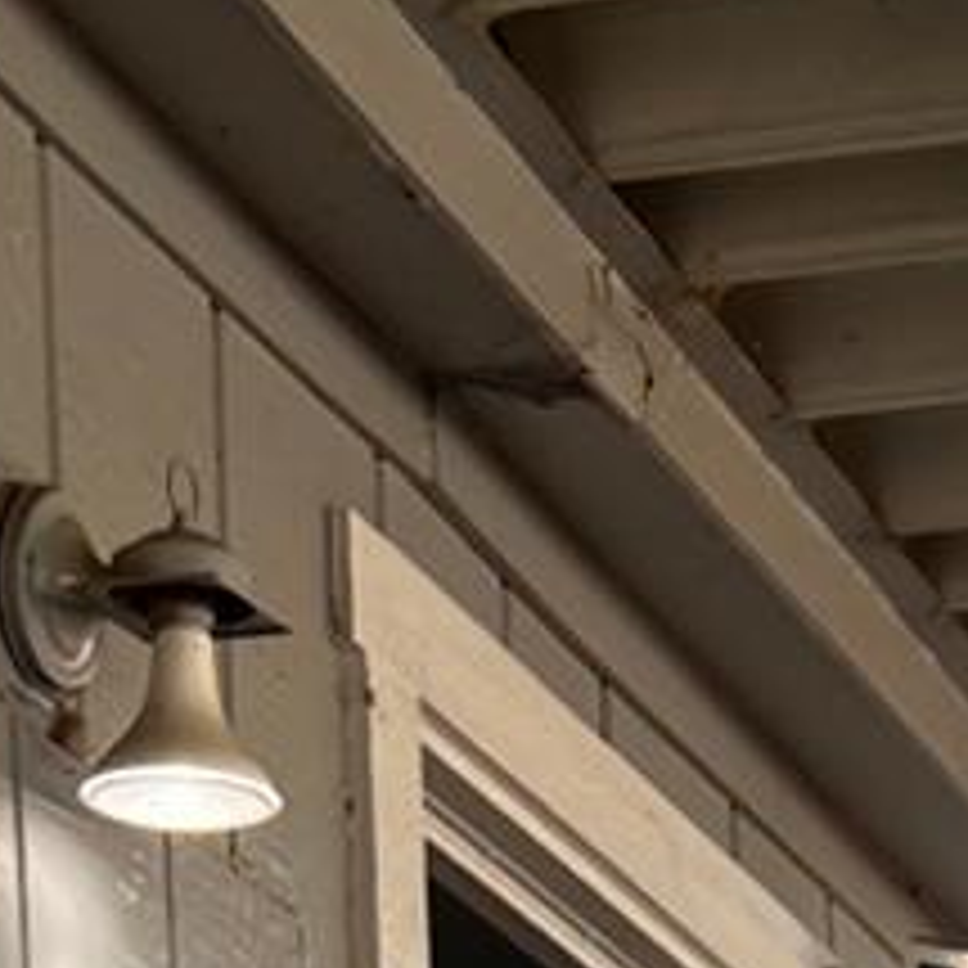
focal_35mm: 160
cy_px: 2890
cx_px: 664
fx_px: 5062
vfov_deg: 8.9
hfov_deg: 10.9
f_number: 1.5
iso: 50
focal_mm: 5.7
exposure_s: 1/1079
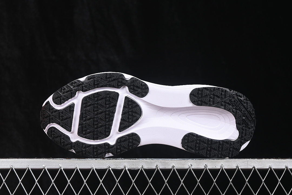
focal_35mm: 75
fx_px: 608
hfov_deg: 27.0
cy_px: 98
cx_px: 146
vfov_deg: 18.2
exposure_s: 1/60
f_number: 6.3
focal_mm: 50
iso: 160
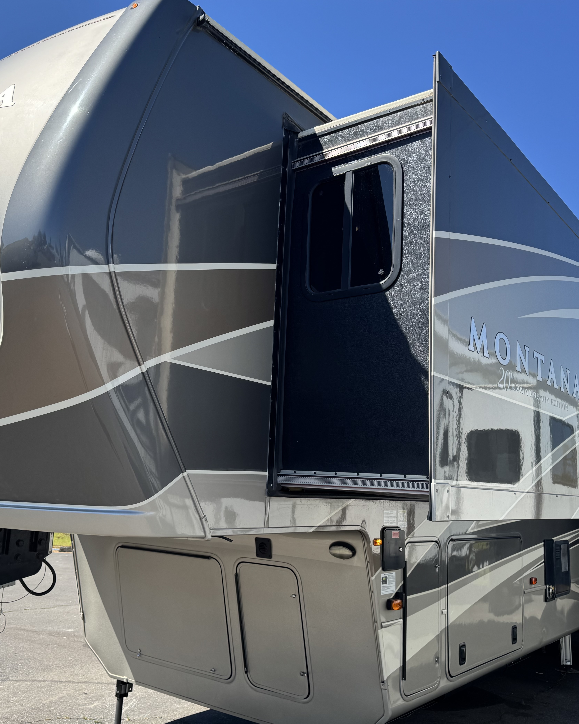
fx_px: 686
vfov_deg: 55.7
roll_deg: -3.3
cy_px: 353
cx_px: 264
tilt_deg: +10.5
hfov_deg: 45.7
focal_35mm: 32
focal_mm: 6.76
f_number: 1.78
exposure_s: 1/2105
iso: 80
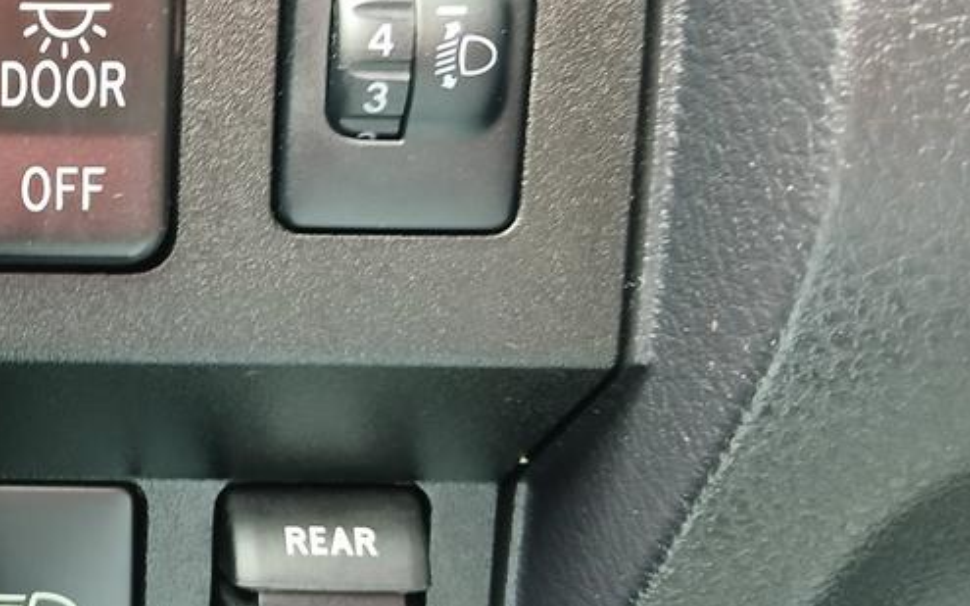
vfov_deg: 22.7
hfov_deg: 32.6
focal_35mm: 57
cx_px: -16
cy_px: 306
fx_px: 1506
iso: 250
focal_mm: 3.98
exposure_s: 1/24
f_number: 1.8
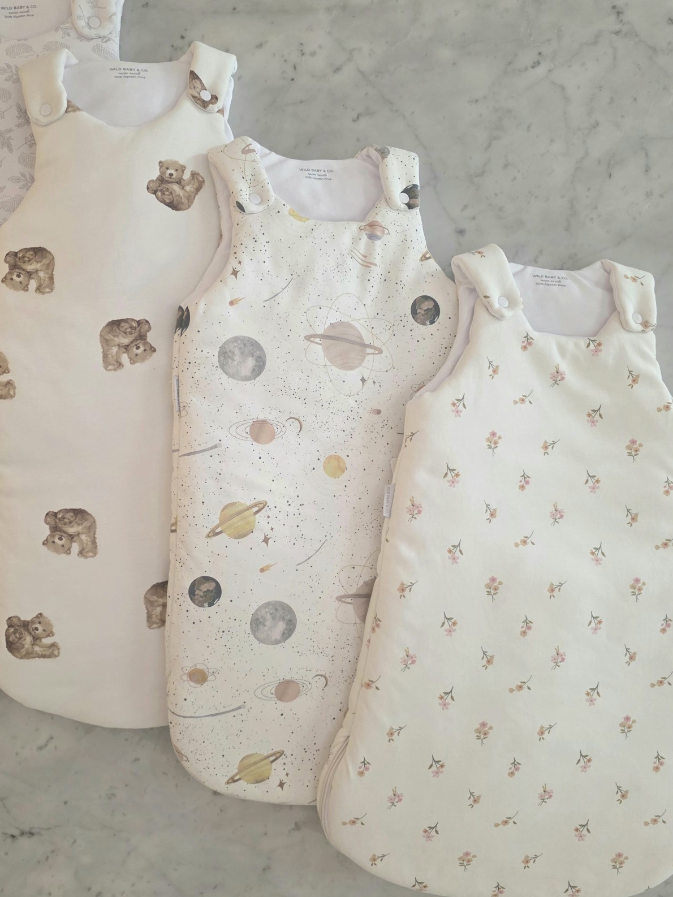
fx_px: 752
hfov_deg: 48.0
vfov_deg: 61.6
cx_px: 281
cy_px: 464
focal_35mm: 29
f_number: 1.7
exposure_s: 1/101
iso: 400
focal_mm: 6.3
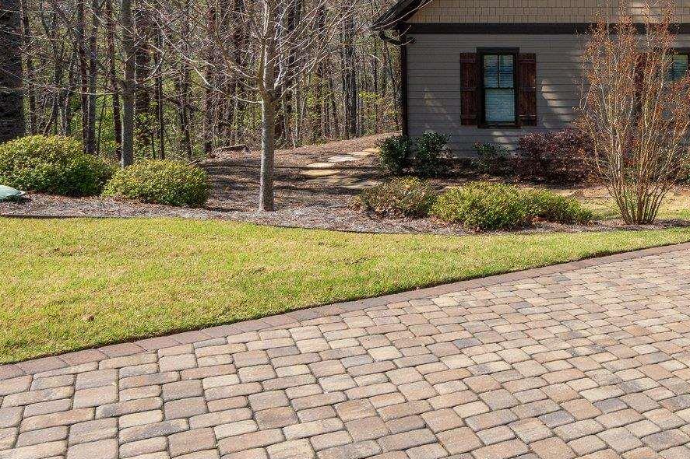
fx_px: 709
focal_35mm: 37
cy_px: 21
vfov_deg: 33.4
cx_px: 783
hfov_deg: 40.4
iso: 250
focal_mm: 16
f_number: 9
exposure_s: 1/640
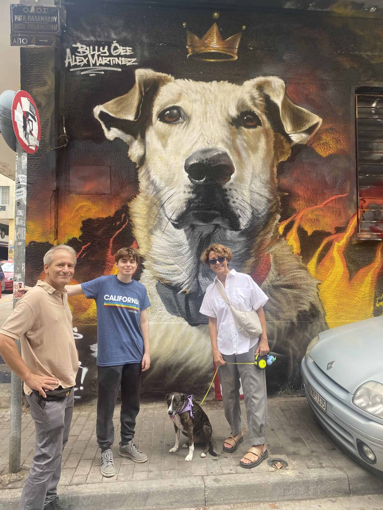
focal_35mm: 26
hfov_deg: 53.1
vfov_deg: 67.3
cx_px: 192
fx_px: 384
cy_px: 255
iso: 32
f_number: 1.8
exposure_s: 1/122
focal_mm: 4.25
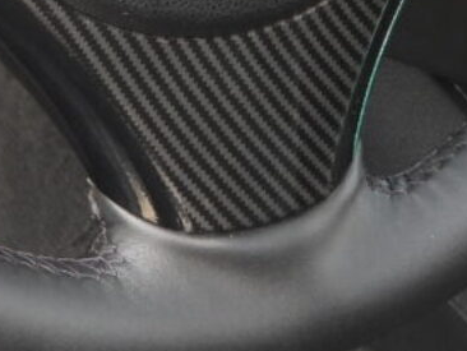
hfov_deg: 6.0
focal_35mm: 328
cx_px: 148
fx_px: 4428
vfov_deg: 4.5
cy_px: -262
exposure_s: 1/60
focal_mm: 13.5
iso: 140
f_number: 3.5
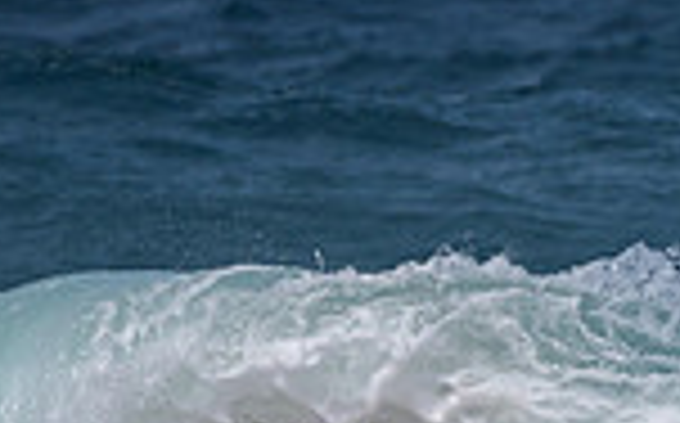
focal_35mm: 2404
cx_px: 672
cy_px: 651
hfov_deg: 0.9
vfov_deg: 0.5
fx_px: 44502
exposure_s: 1/2000
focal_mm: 500
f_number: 5.6
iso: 72
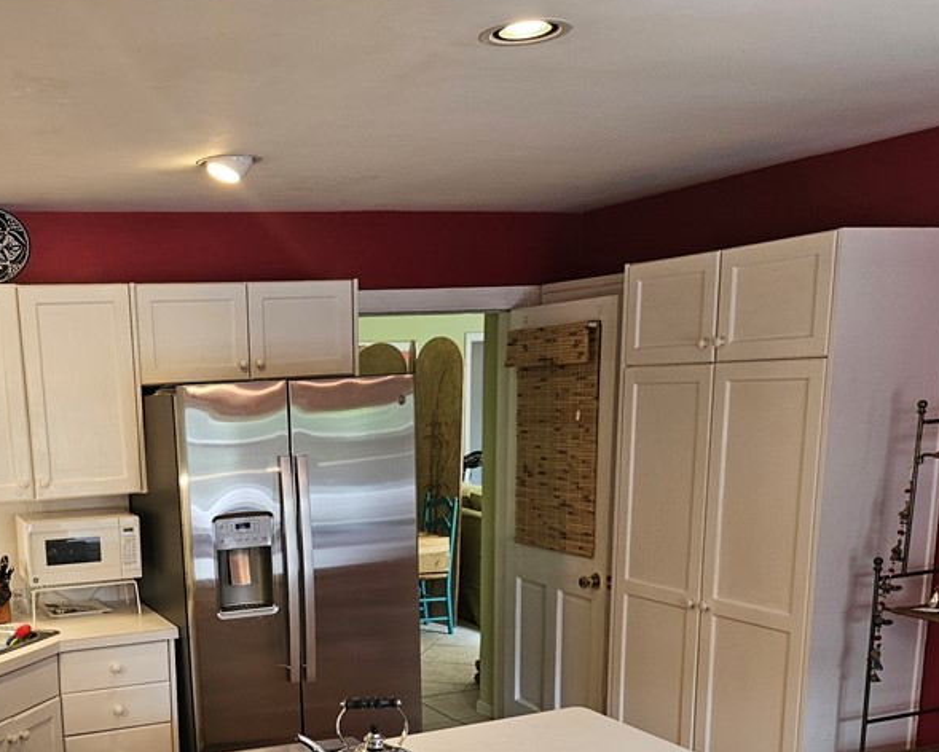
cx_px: 234
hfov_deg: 45.2
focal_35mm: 39
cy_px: 601
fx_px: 1085
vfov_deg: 36.9
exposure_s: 1/120
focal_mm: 5.4
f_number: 1.8
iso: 160
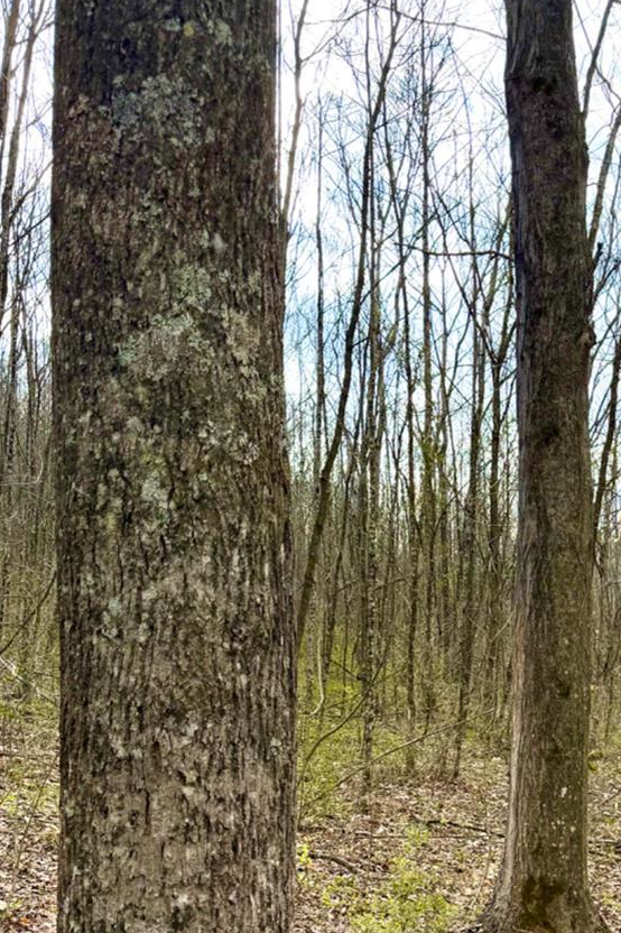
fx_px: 1165
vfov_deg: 42.4
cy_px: 686
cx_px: 533
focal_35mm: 45
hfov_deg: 28.9
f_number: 1.78
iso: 100
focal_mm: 6.76
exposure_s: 1/2445
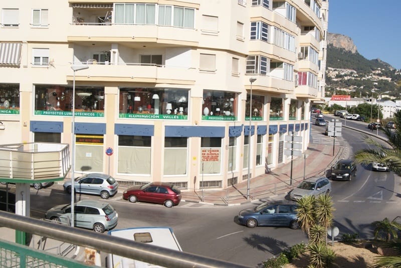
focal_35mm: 82
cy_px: 134
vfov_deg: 16.6
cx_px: 200
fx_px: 920
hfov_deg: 24.6
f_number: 13
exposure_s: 1/250
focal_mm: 55
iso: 100
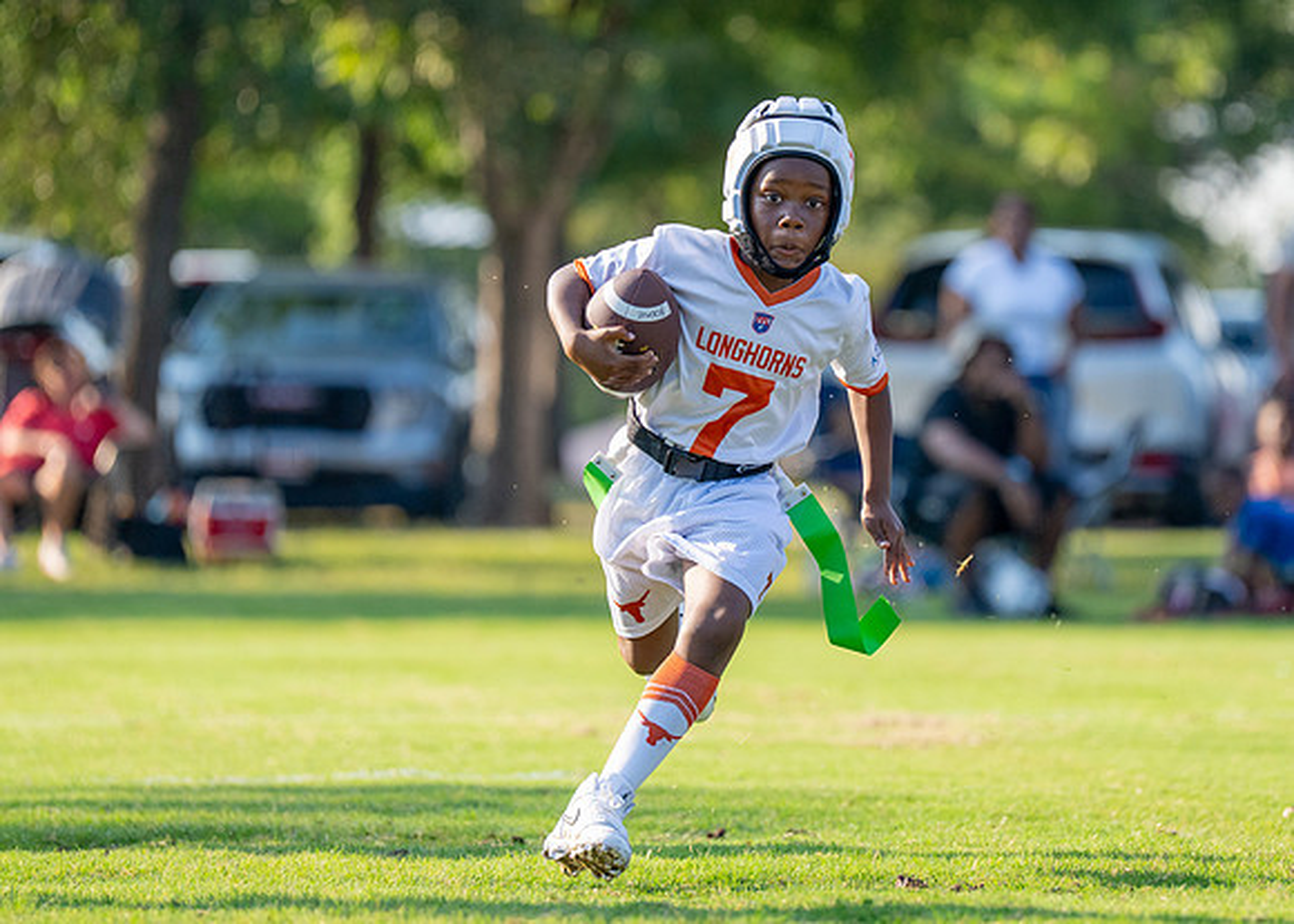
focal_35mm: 325
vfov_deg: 4.4
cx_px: 837
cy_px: 373
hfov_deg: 6.2
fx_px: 11946
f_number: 2.8
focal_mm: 200
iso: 320
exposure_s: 1/2500
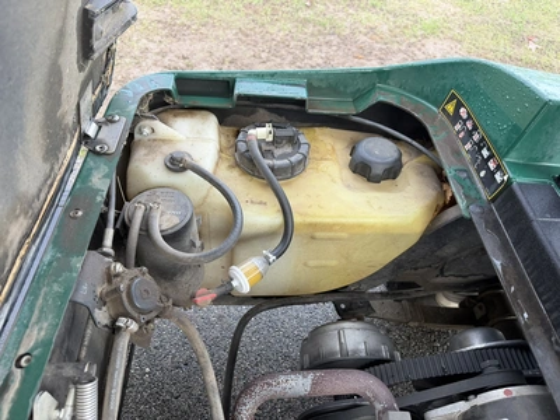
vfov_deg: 56.8
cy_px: 210
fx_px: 388
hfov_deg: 71.6
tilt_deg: -47.0
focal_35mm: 24
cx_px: 280
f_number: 1.78
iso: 200
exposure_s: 1/121
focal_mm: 6.76
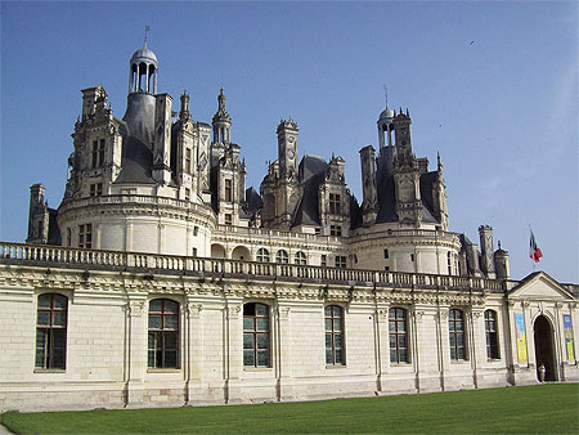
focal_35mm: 36
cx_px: 290
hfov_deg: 51.3
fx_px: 602
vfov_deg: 39.7
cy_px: 218
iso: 80
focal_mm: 6
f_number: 4.8
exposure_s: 1/789
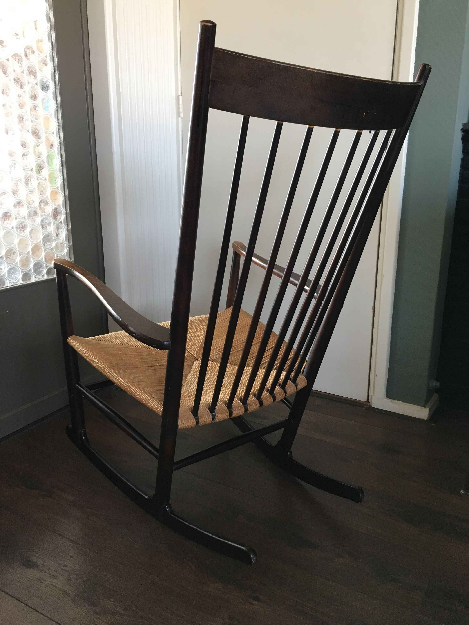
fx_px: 524
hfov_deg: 48.2
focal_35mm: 29
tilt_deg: -14.8
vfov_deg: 61.7
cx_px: 234
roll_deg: -0.4
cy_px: 312
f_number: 2.2
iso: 50
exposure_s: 1/33
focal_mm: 4.15
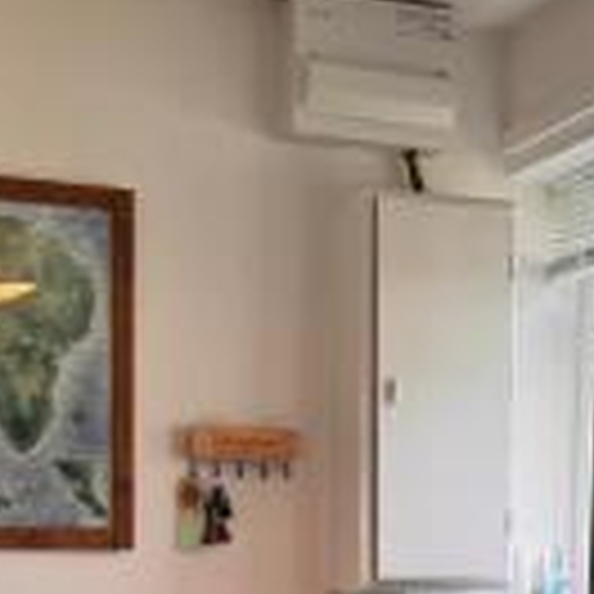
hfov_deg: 24.5
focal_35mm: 70
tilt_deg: -4.2
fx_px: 1359
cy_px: 664
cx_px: 198
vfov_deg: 23.1
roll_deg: -0.2
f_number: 1.78
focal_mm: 6.76
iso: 80
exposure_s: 1/121
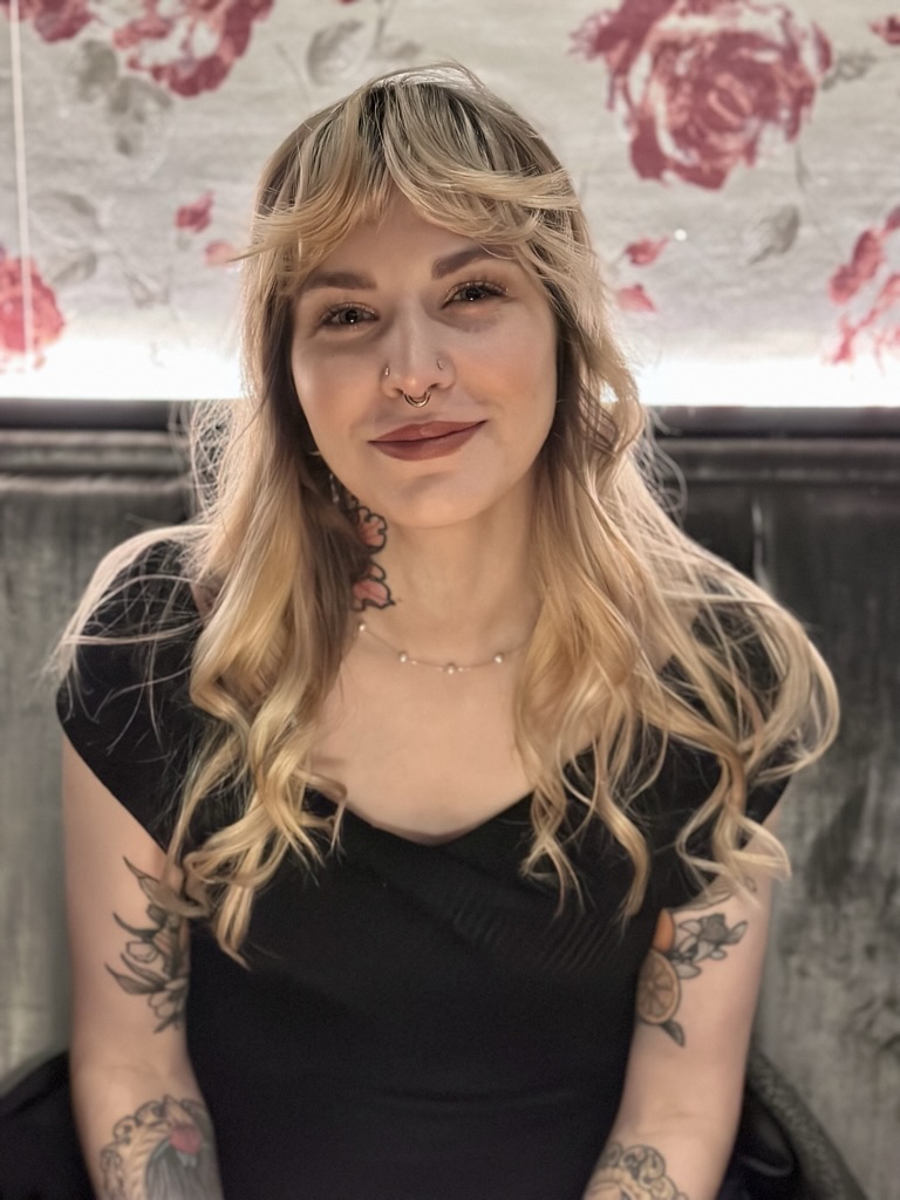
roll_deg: +0.4
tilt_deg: -10.4
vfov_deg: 39.7
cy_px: 600
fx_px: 1664
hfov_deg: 30.3
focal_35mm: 48
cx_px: 450
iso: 1000
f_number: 1.78
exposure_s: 1/26
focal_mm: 6.86
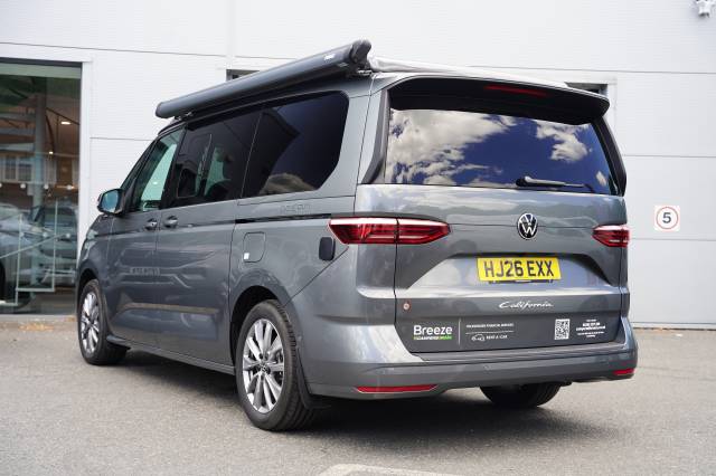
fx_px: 946
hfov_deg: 41.4
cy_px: 238
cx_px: 358
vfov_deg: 28.3
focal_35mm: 48
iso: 100
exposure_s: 1/60
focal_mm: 47.6
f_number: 4
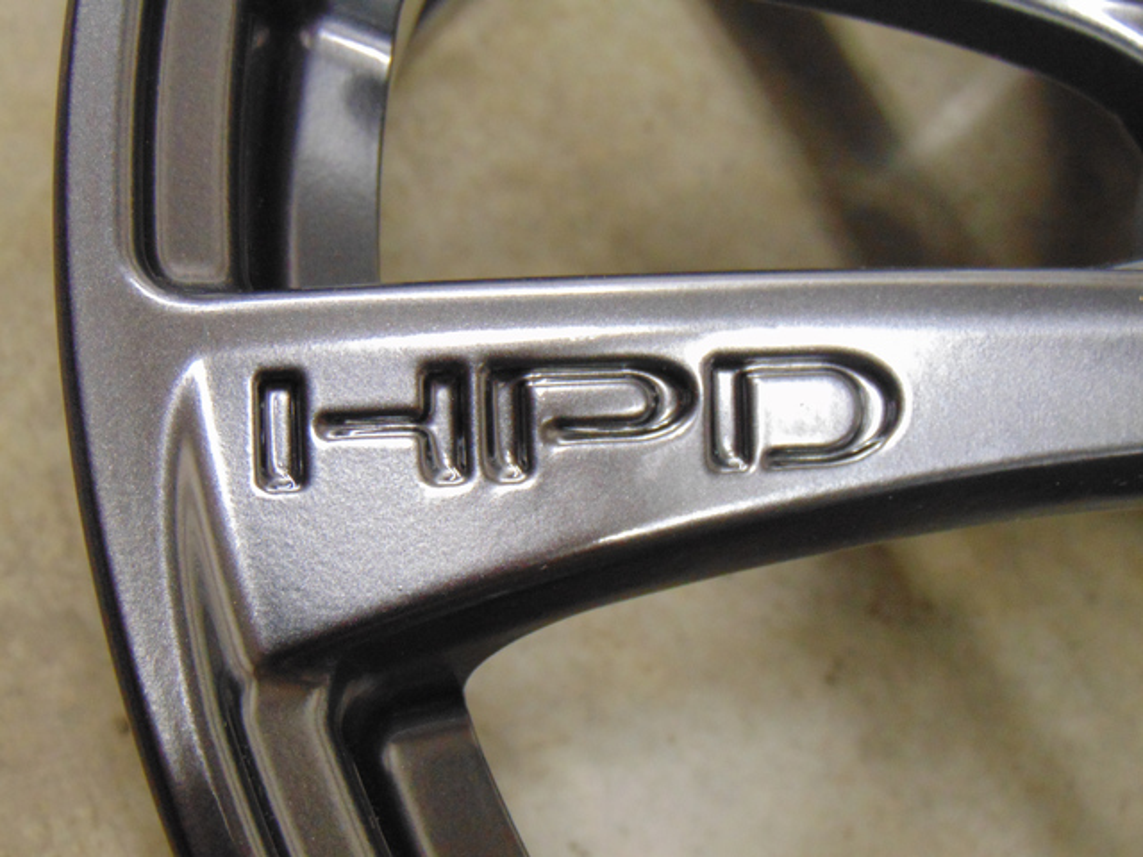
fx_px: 1651
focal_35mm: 50
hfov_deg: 38.2
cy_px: 428
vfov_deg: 29.1
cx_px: 572
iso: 400
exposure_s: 1/25
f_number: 3.5
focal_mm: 9
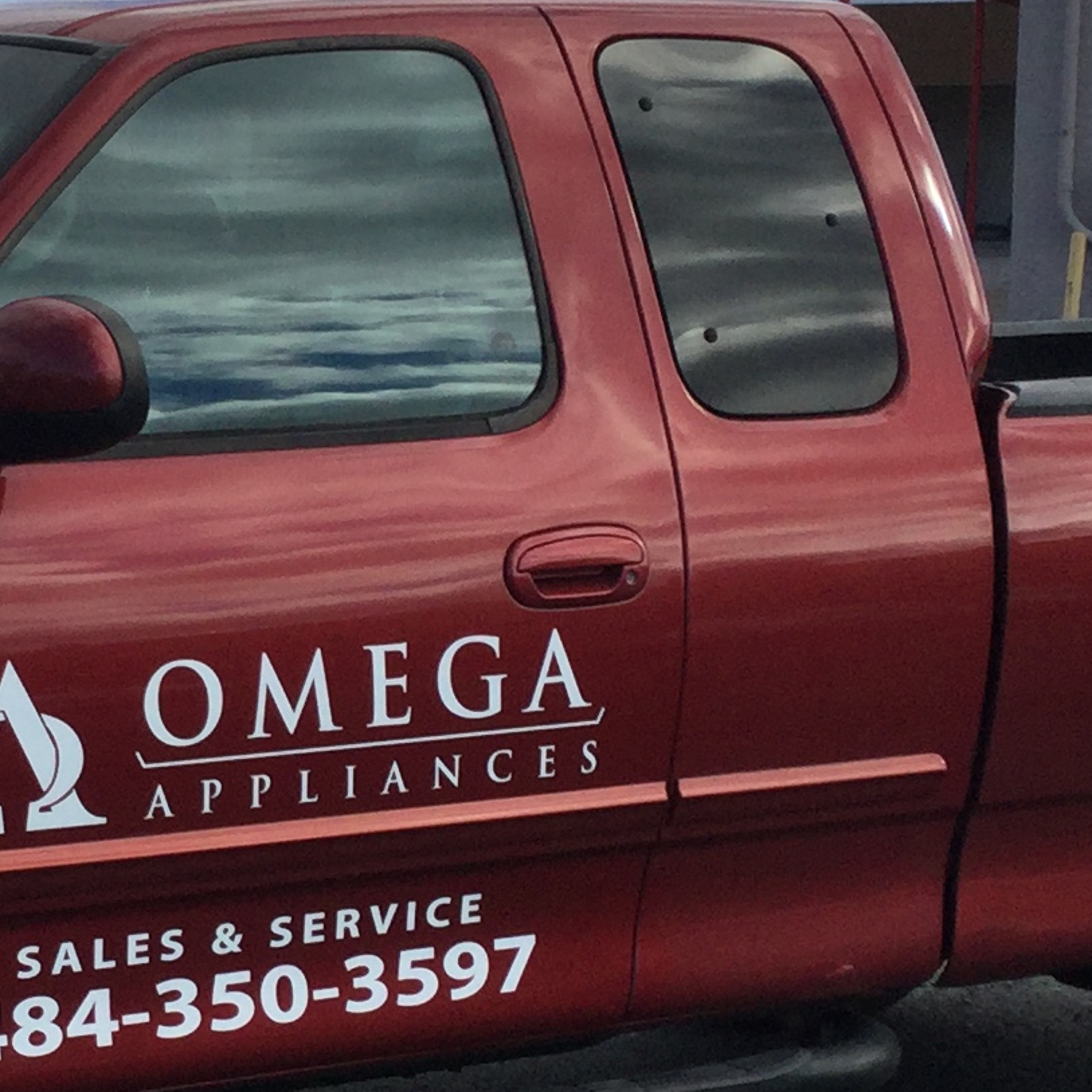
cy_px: 743
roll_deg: +0.2
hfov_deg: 15.7
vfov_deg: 15.8
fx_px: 3926
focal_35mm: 110
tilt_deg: -10.7
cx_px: 152
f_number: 2.4
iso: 25
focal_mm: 3.3
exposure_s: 1/970
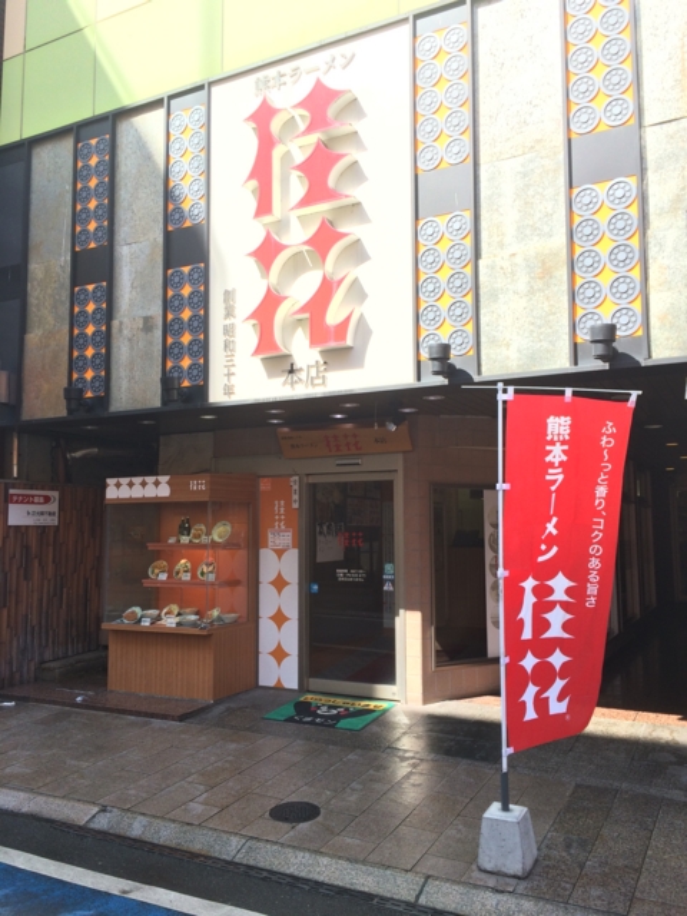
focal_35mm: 29
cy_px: 458
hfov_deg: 48.2
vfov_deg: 61.7
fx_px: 767
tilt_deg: +4.2
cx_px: 344
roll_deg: +2.0
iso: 32
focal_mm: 4.15
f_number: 2.2
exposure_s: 1/406
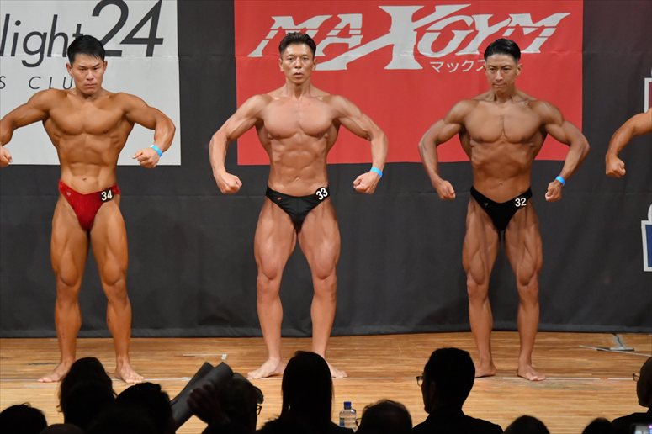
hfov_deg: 7.6
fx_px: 4888
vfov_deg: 5.1
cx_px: 326
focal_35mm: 270
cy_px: 217
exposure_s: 1/400
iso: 8000
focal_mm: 180
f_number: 5.6
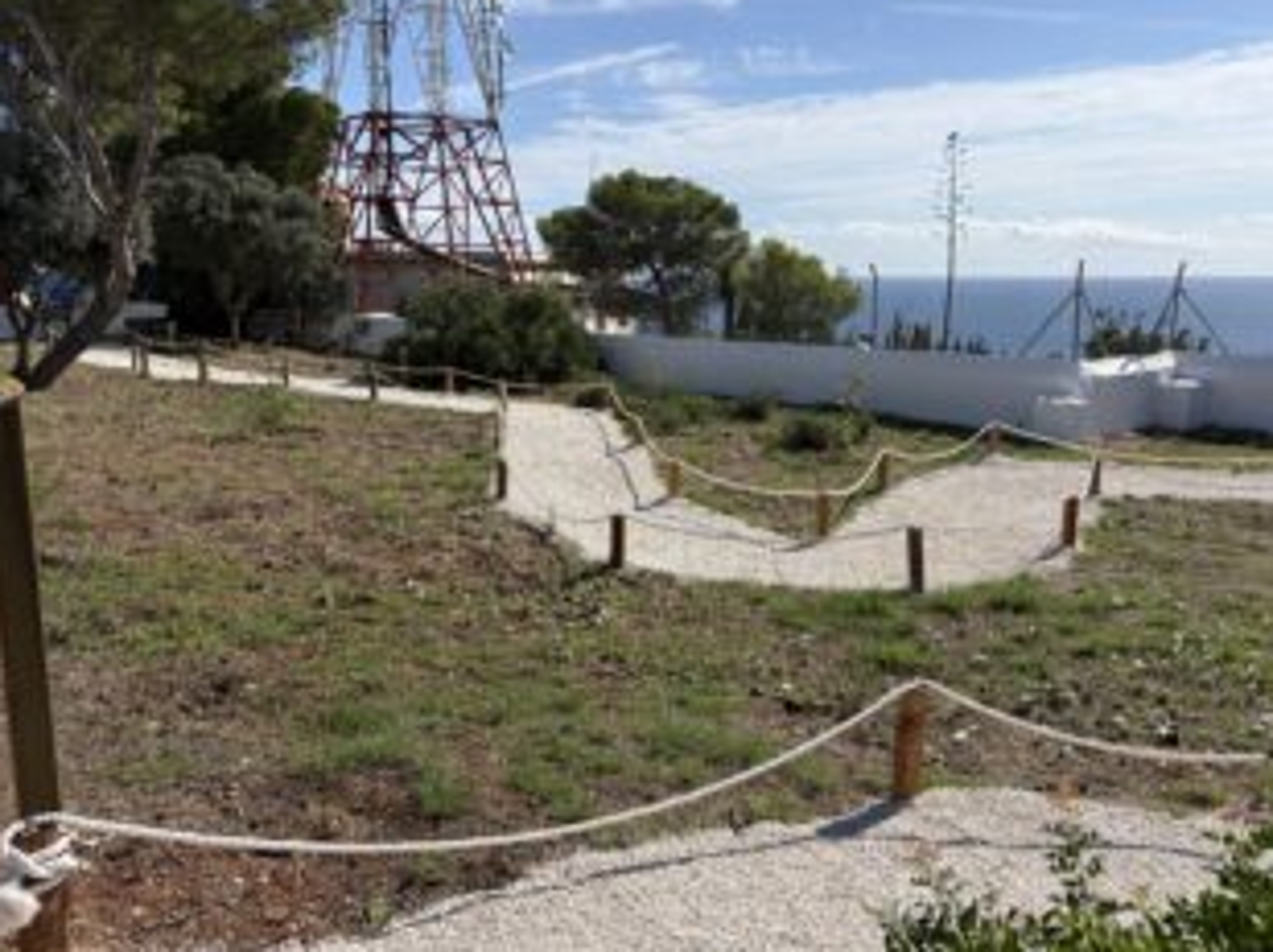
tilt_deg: -11.3
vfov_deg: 45.3
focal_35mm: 31
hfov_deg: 58.4
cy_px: 503
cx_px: 651
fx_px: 1139
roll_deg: +1.6
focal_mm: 5.96
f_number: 1.6
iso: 50
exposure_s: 1/5348
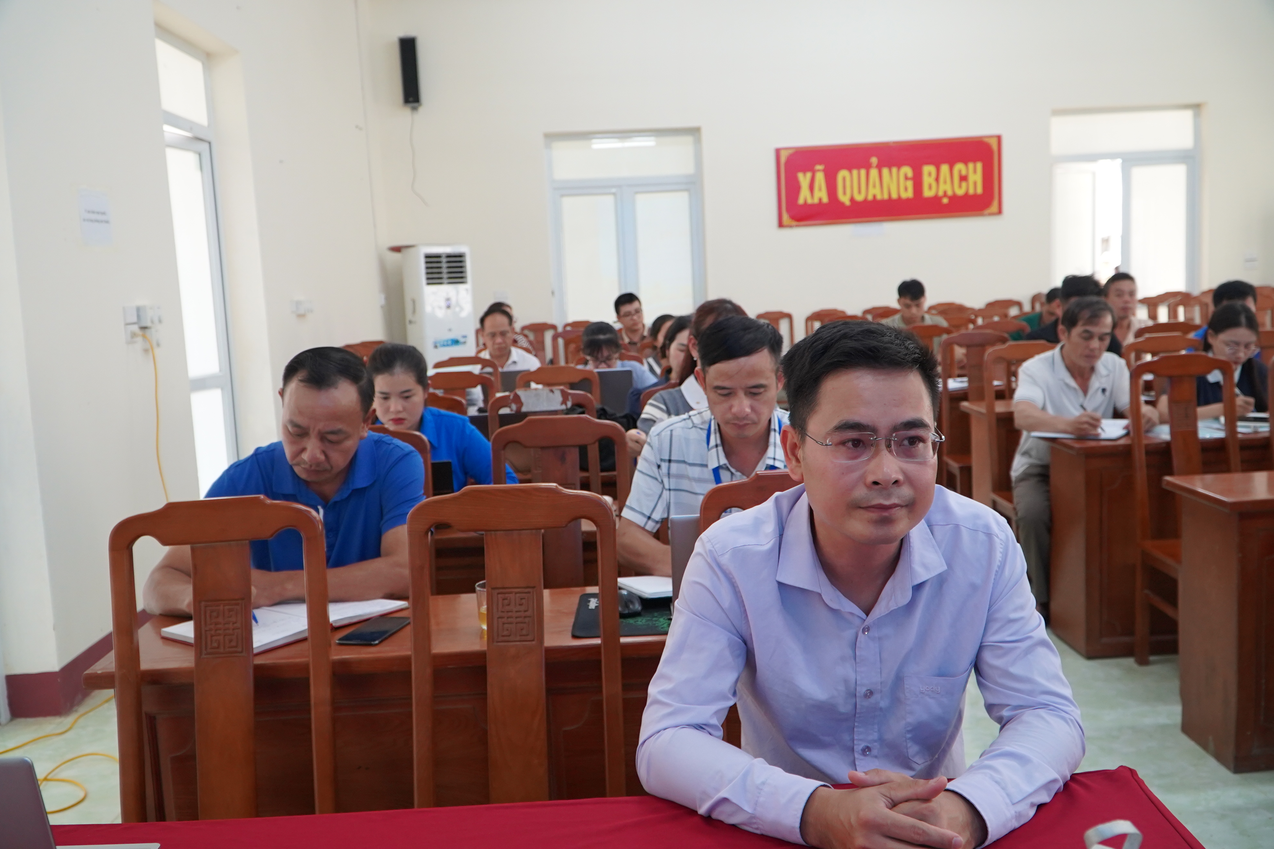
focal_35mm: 31
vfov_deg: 42.3
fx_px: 1097
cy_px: 424
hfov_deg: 60.3
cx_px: 637
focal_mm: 21
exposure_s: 1/160
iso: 1250
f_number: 4
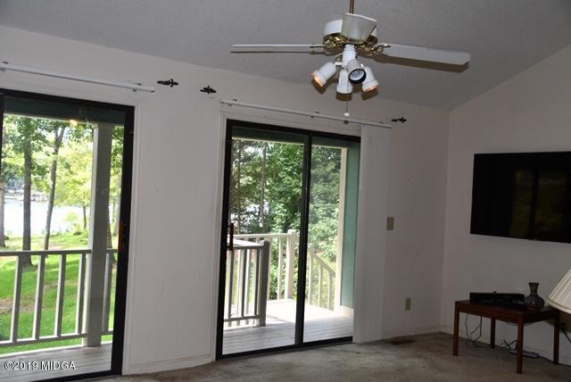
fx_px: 619
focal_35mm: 39
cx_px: 286
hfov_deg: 49.5
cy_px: 191
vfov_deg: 34.3
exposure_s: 1/125
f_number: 3.8
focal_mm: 26
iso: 220
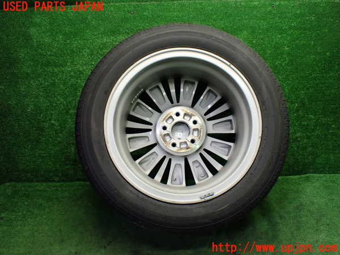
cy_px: 128
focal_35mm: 30
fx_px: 295
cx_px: 170
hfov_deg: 60.0
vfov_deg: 46.8
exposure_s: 1/125
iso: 500
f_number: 2.3
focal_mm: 5.4
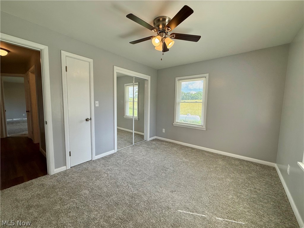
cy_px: 114
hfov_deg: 102.1
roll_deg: -1.1
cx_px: 152
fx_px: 123
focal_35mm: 14
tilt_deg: -4.0
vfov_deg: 85.7
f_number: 2.2
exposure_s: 1/217
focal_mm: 2.22
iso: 64
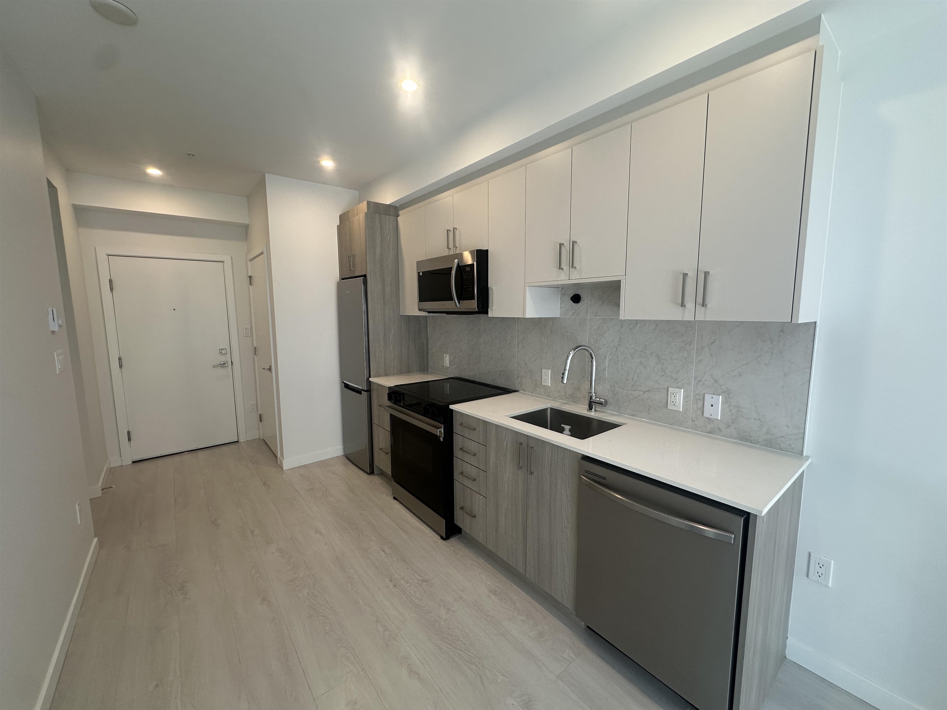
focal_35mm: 14
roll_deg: +0.2
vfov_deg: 85.7
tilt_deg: -6.8
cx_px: 474
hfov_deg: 102.1
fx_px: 383
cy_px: 355
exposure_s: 1/99
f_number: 2.2
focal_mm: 2.22
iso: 125
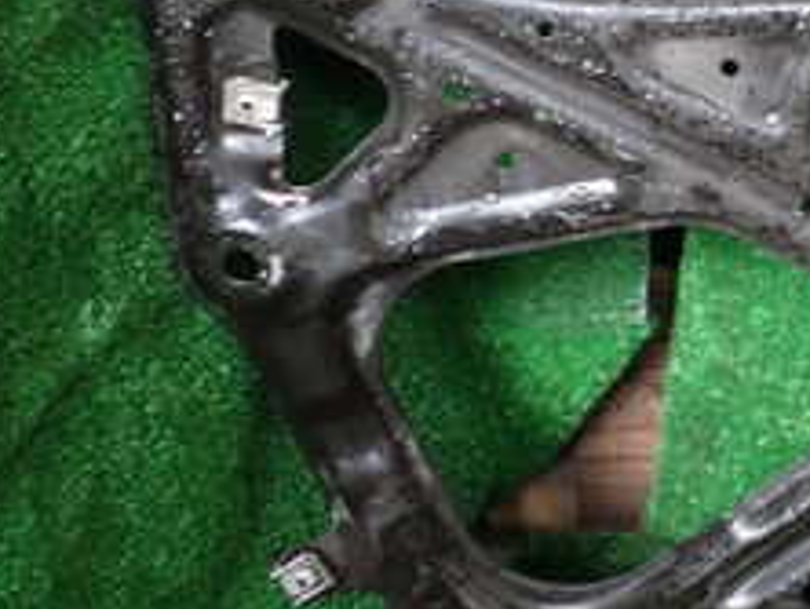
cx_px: 1069
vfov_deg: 18.0
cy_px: 69
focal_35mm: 81
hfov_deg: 21.6
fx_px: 1897
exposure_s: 1/40
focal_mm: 5.4
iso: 200
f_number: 2.3
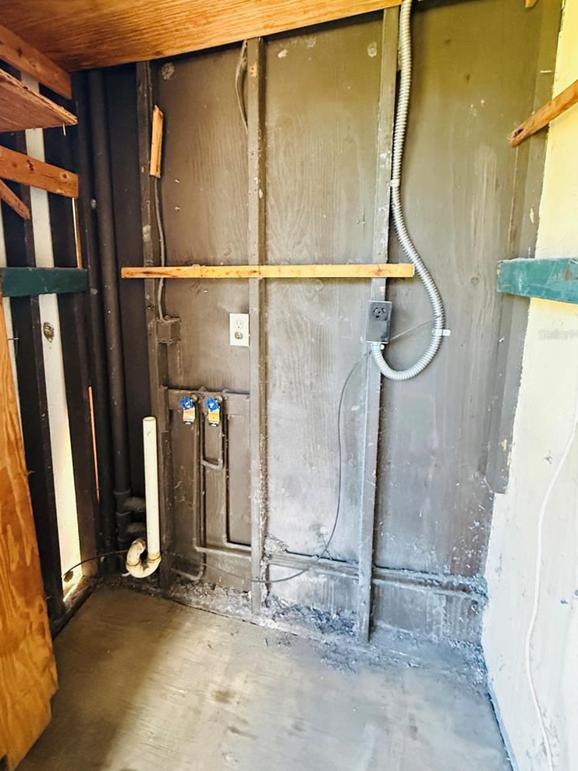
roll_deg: +0.6
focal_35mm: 17
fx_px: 378
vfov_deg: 90.5
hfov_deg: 74.2
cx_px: 243
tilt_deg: -8.6
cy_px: 334
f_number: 2.2
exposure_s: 1/60
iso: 1000
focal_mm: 2.22
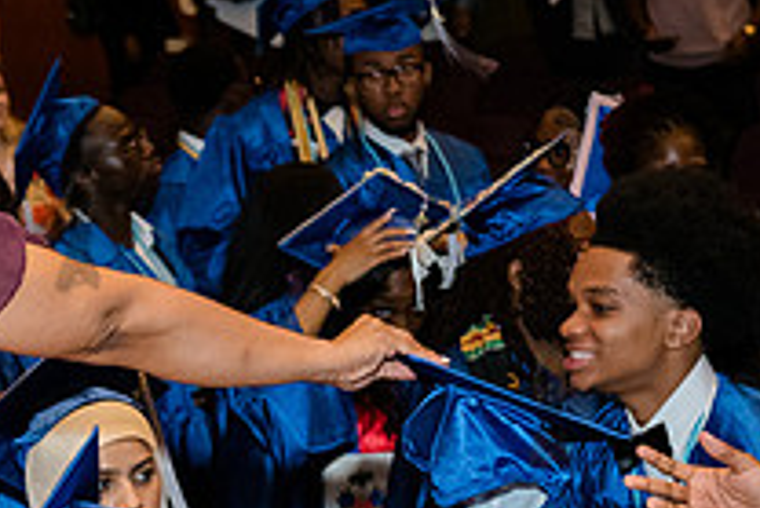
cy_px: 579
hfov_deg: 13.3
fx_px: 3232
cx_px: 77
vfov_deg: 8.9
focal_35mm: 153
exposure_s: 1/200
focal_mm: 55
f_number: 4
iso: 5000
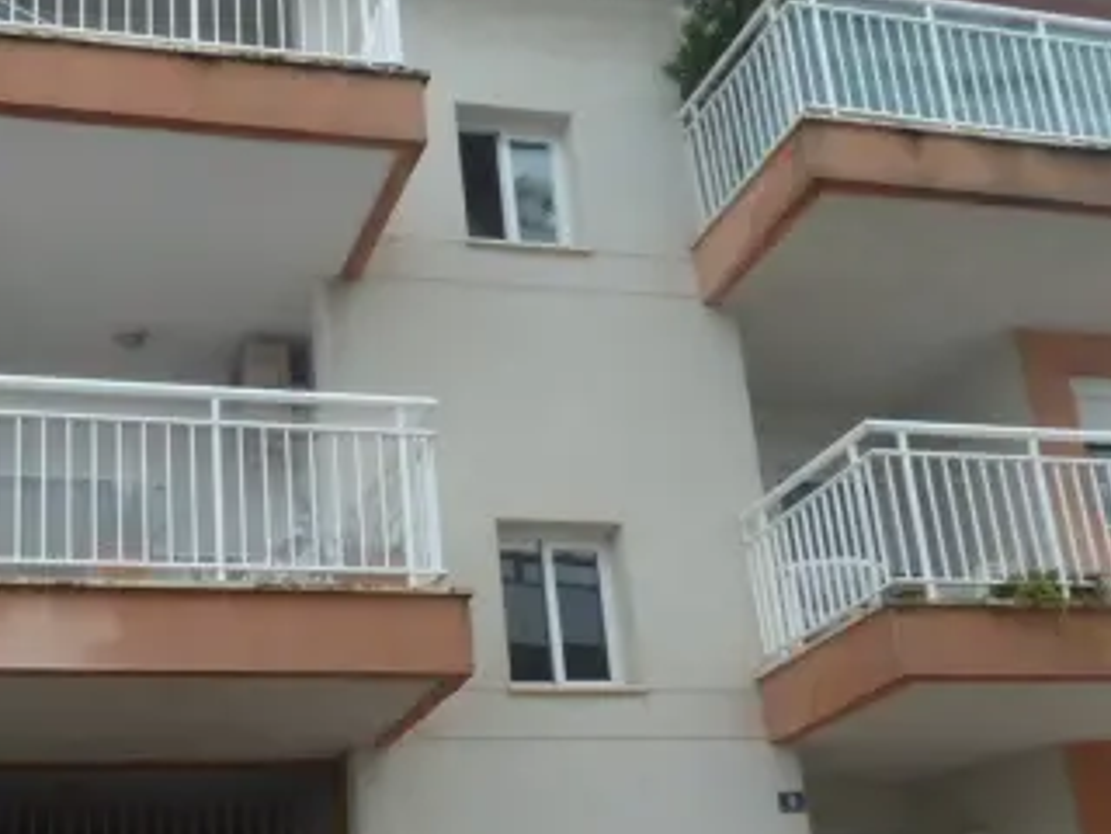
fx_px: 1605
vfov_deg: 29.0
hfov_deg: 37.8
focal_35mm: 50
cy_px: 539
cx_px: 375
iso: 80
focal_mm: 4.1
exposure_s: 1/100
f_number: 3.5
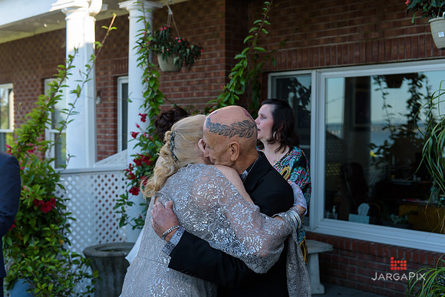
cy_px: 148
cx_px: 222
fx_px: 643
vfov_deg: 26.0
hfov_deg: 38.2
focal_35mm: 52
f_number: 4
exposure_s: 1/250
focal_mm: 52
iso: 200
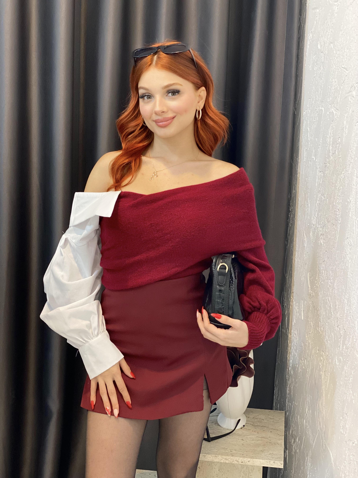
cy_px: 239
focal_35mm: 52
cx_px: 179
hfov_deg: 28.0
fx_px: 717
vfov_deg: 36.8
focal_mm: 6
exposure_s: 1/120
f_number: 2
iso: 200
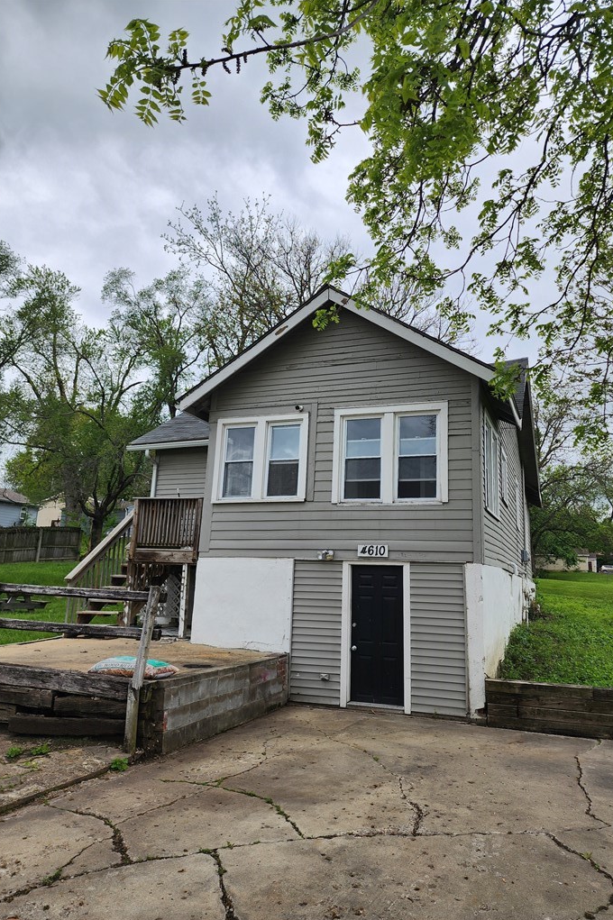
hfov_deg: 53.0
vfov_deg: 73.8
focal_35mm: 24
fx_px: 613
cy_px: 460
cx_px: 333
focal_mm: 6.4
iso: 12
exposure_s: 1/297
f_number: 1.8
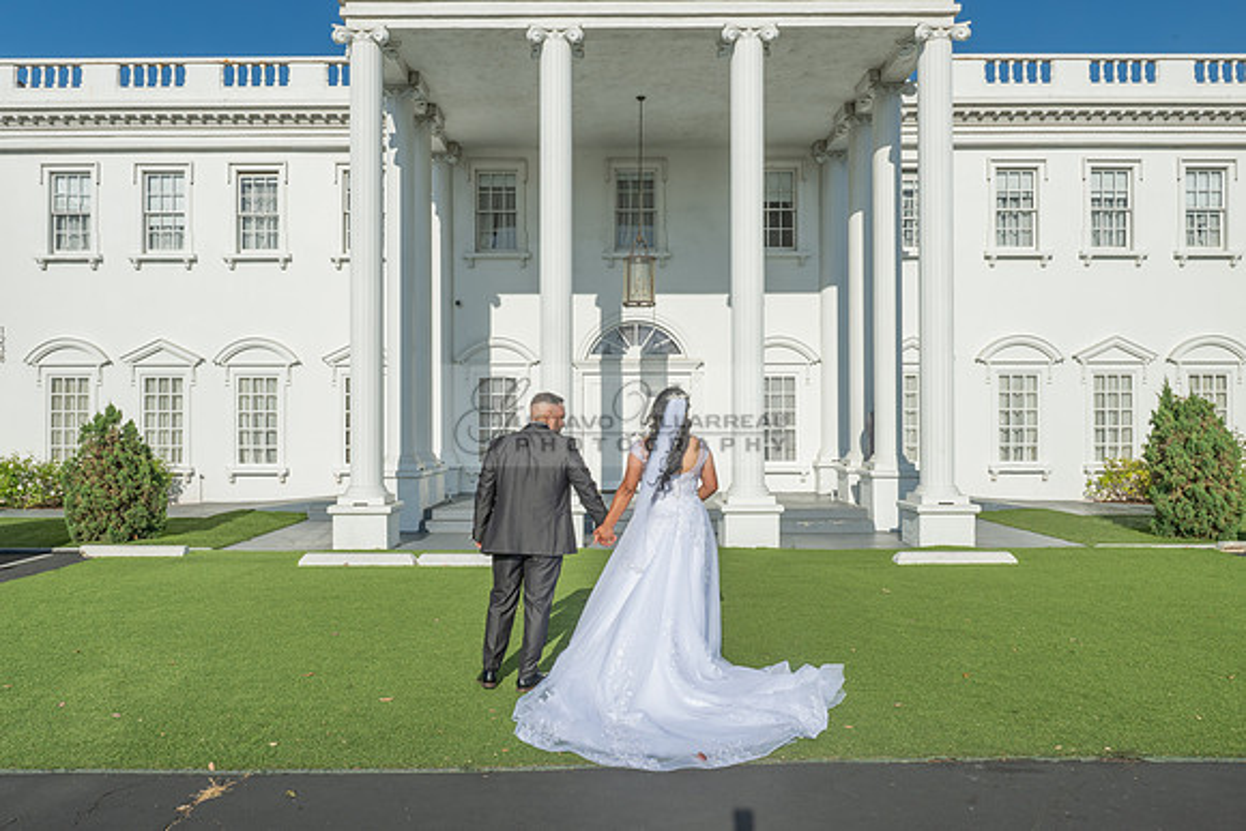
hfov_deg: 70.6
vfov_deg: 50.6
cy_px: 429
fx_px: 879
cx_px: 593
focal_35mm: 25
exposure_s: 1/200
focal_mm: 24
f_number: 16
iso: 200
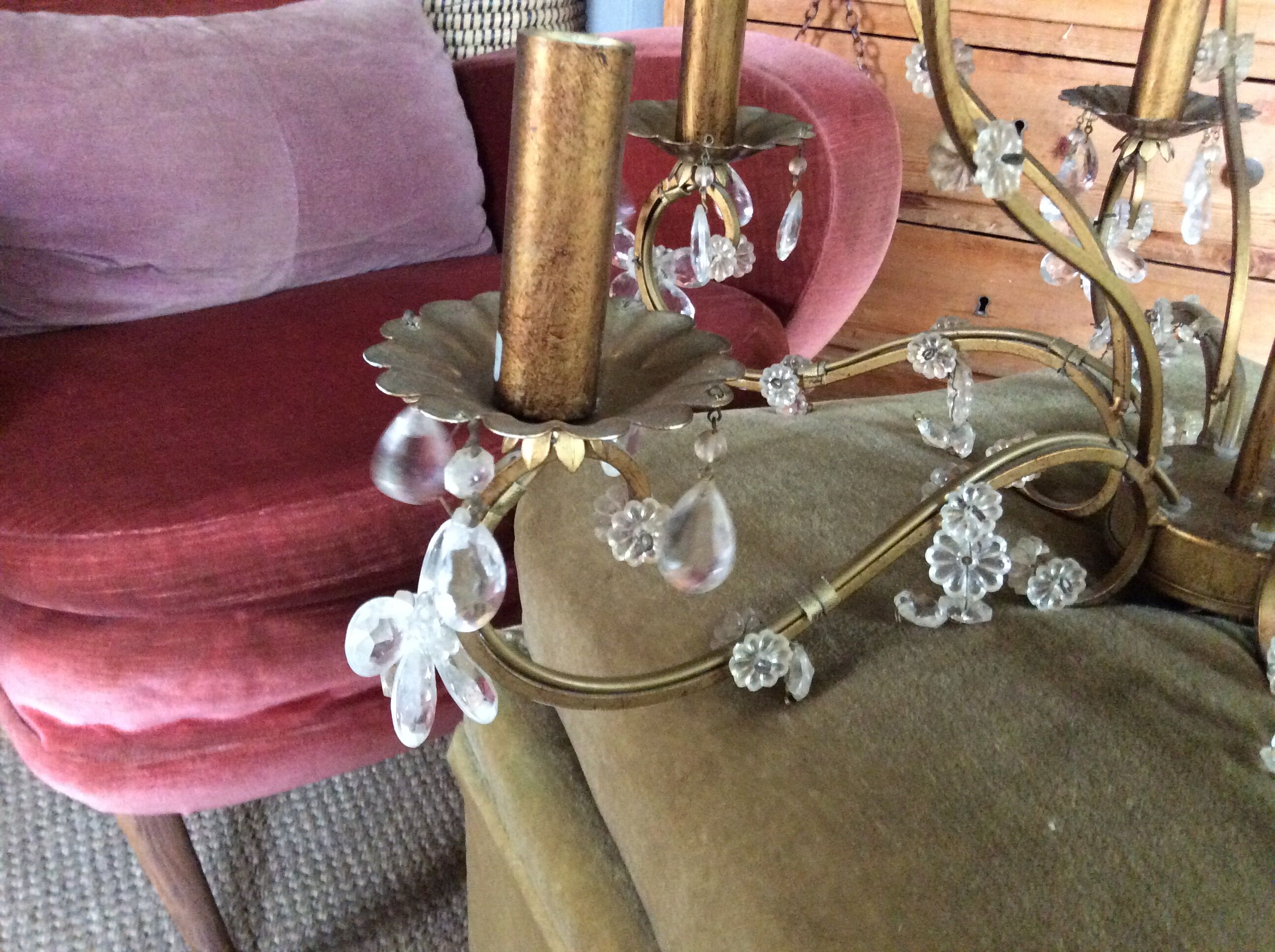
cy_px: 476
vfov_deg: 44.1
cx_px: 638
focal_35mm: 32
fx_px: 1177
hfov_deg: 56.9
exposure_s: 1/17
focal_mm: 3.3
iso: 400
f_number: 2.4
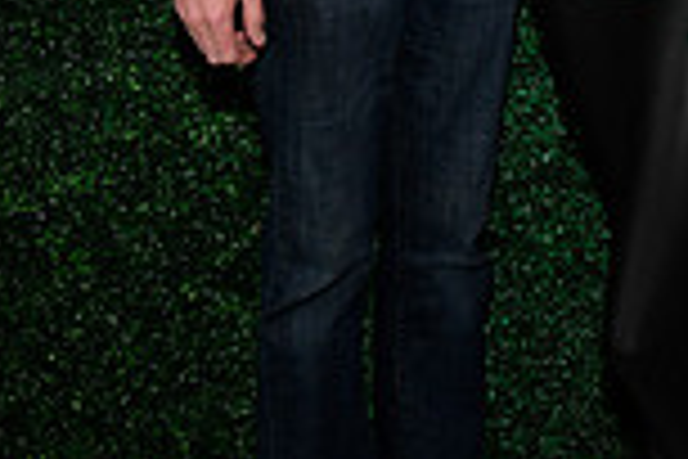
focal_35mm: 110
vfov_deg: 11.4
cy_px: -403
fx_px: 2102
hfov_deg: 18.5
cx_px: 450
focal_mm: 29
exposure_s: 1/60
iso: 500
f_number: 6.3
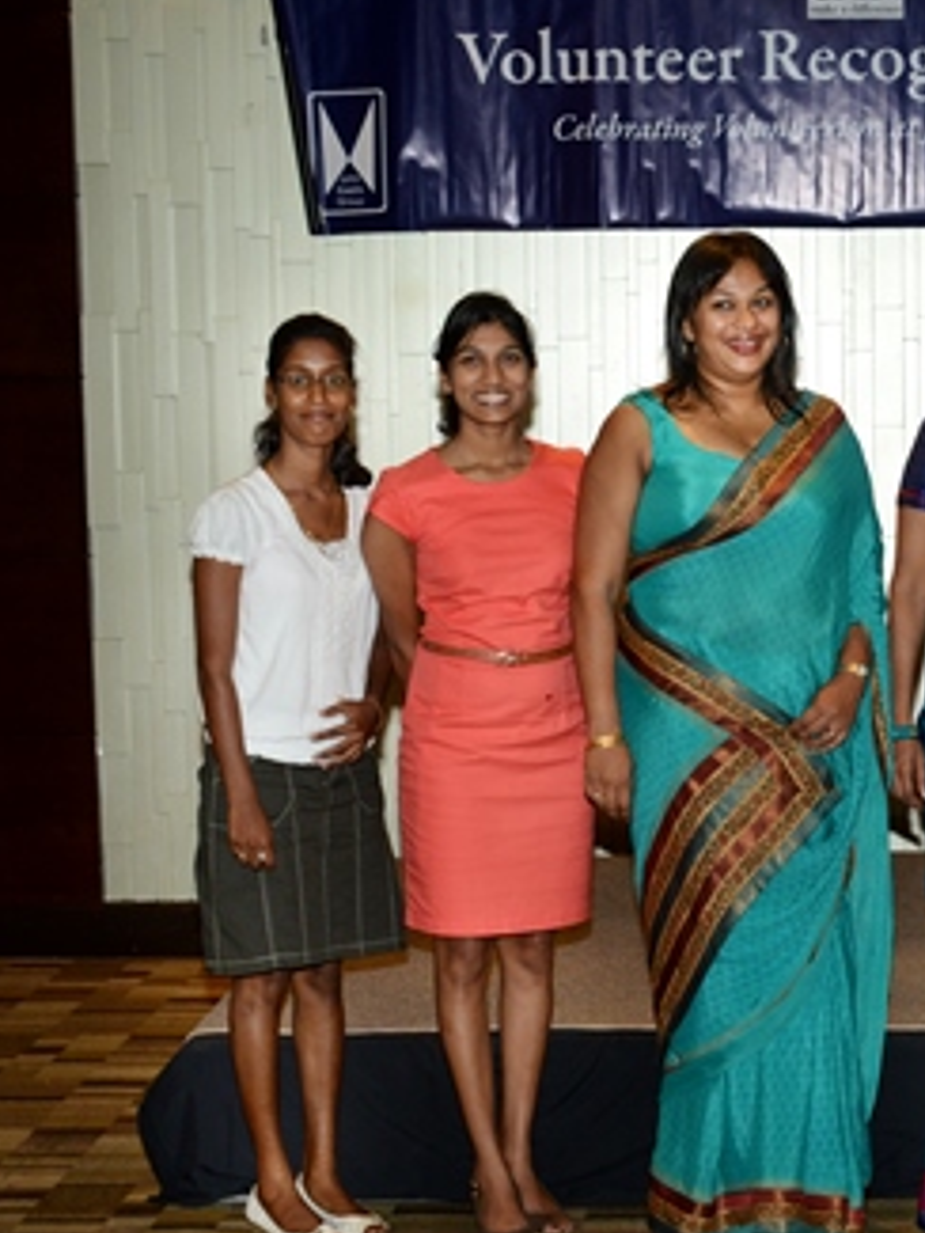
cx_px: 847
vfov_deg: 29.4
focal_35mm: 66
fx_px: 2350
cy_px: 622
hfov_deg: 21.7
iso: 1600
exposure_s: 1/60
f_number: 6.3
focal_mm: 42
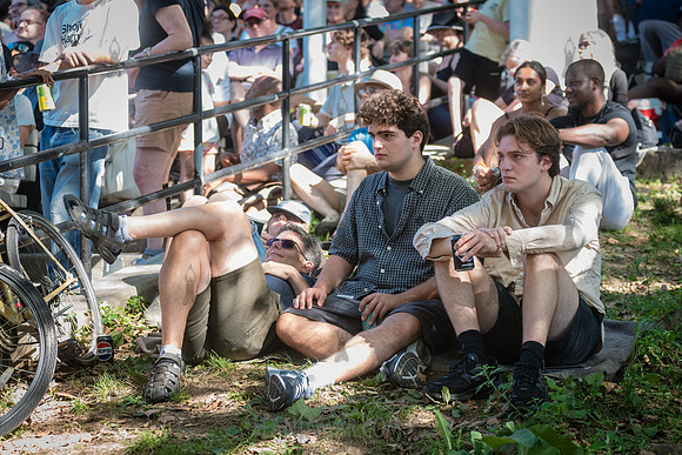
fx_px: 1887
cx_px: 364
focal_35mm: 100
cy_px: 205
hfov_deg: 20.5
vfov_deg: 13.7
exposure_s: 1/400
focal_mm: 80
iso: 1600
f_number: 4
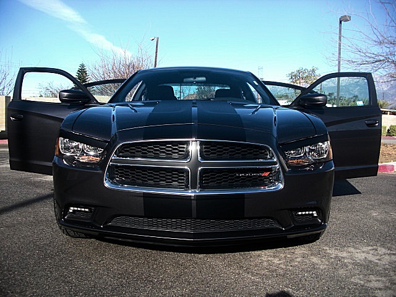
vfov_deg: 39.7
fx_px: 412
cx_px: 198
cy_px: 148
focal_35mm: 36
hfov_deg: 51.4
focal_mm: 6.3
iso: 50
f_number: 2.8
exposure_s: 1/400
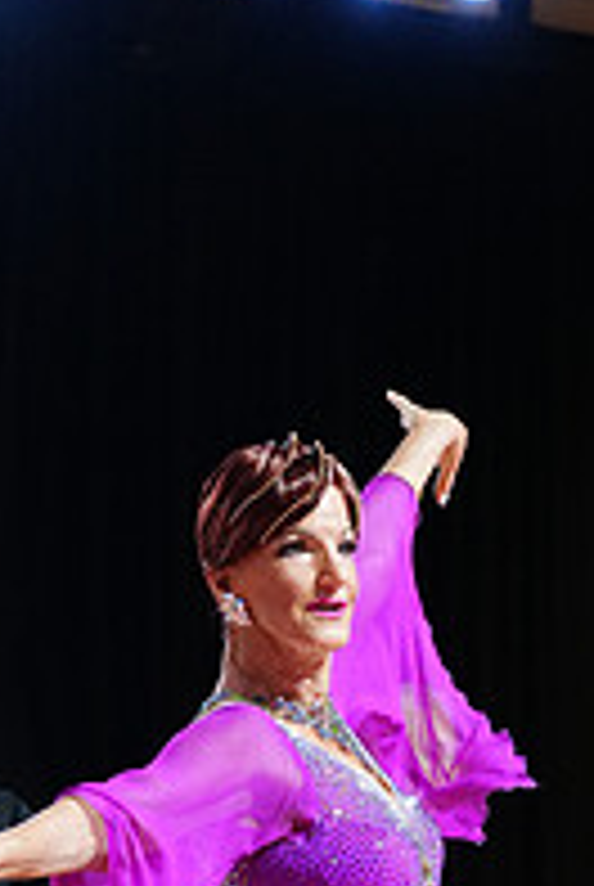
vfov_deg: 8.6
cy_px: 1165
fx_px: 5795
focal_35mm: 235
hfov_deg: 5.8
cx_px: -173
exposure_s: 1/250
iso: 2500
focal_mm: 80
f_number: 4
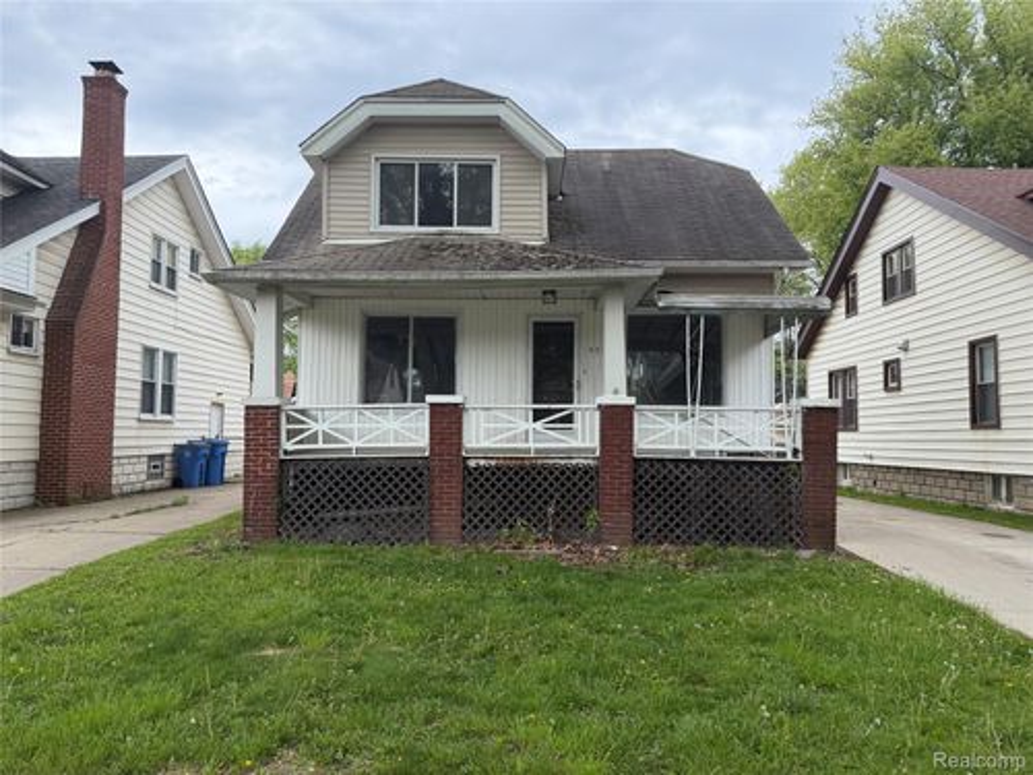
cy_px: 388
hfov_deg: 71.6
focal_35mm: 24
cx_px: 516
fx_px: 716
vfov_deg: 56.8
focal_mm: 6.76
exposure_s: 1/1727
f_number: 1.78
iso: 100
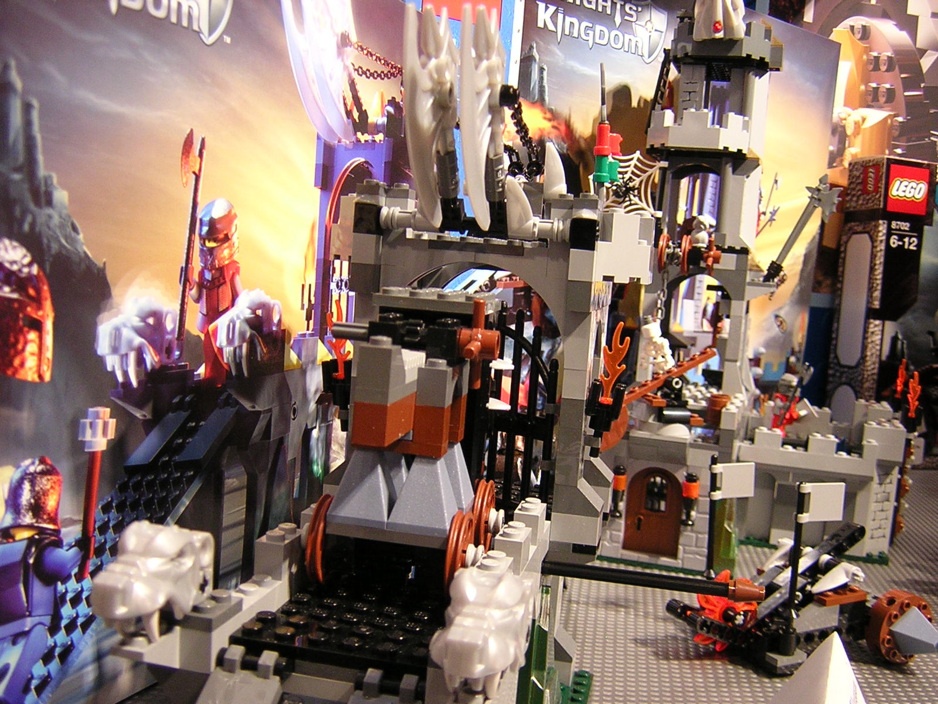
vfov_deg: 39.7
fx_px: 976
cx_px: 469
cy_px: 352
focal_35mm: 36
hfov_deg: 51.4
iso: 240
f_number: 2.6
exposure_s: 1/3.9
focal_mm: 4.7
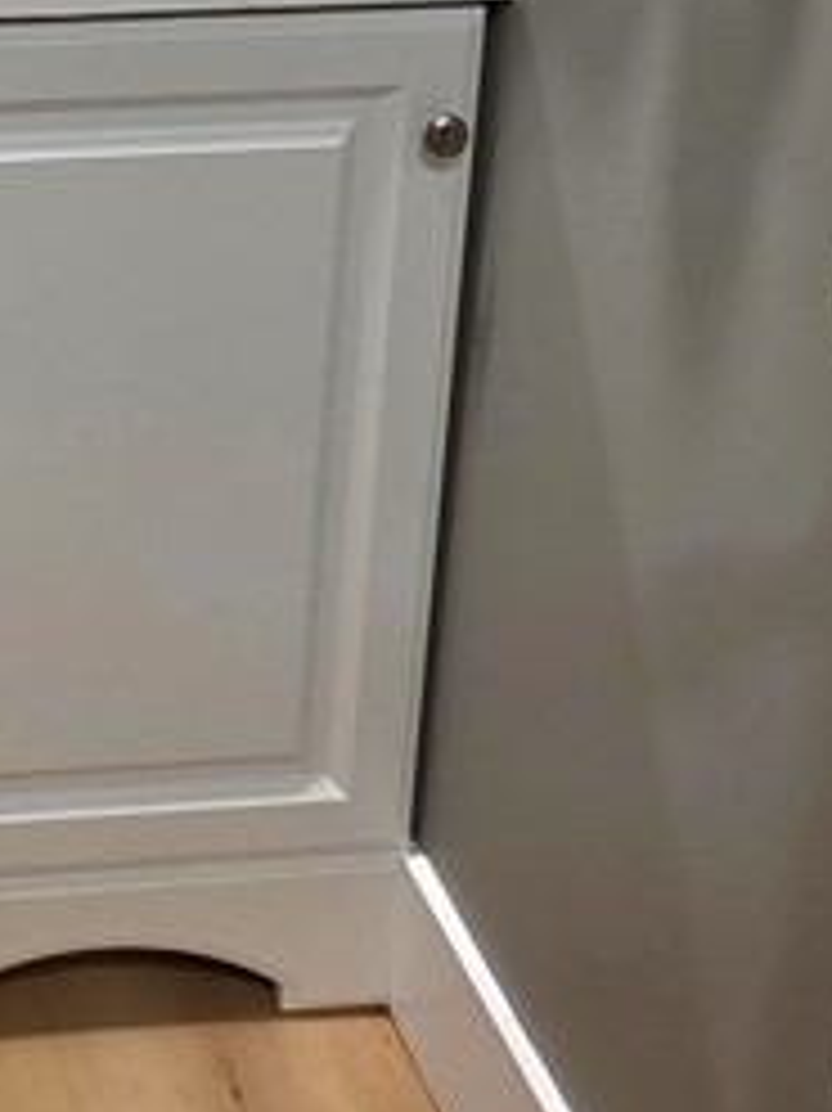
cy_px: -311
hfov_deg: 22.8
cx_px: -364
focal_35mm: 54
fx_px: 1732
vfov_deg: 29.2
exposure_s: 1/60.2
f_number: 1.9
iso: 160
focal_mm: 2.2
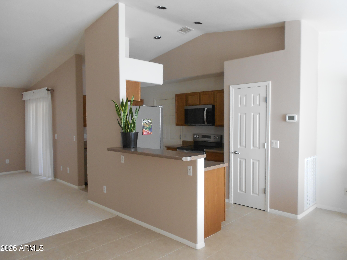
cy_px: 130
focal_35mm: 26
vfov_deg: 53.1
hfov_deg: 67.3
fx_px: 261
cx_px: 174
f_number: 3.2
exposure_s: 1/30
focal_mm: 4.6
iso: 160
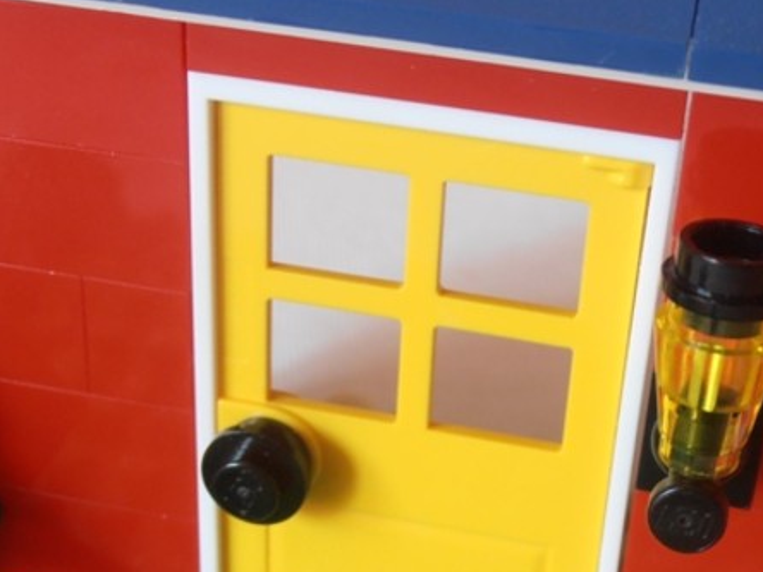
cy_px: 346
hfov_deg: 25.9
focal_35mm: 75
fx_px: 1653
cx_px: 497
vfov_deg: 19.6
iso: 125
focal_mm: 6.61
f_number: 3.9
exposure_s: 1/15
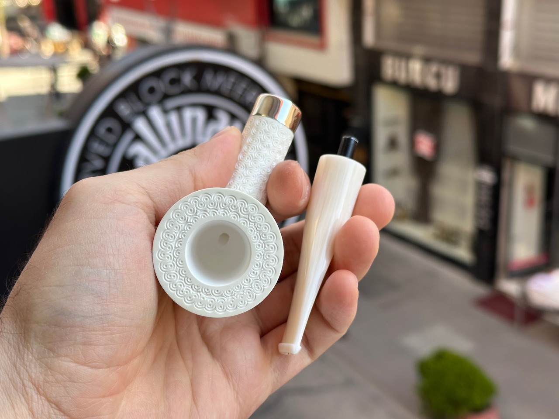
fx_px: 775
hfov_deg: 39.7
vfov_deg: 30.3
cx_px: 280
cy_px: 210
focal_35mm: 48
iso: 64
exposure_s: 1/458
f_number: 1.78
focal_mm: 6.86
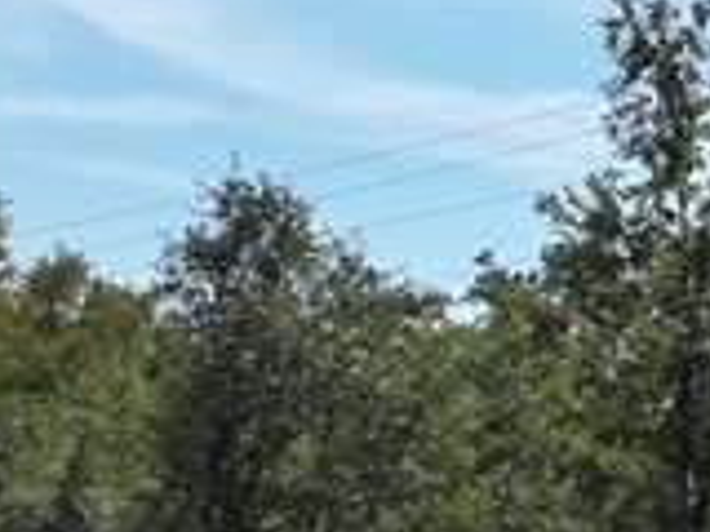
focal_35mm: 154
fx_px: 3159
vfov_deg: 9.5
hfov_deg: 11.9
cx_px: 1220
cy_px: 610
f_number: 2.8
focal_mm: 12.29
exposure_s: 1/500
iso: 190
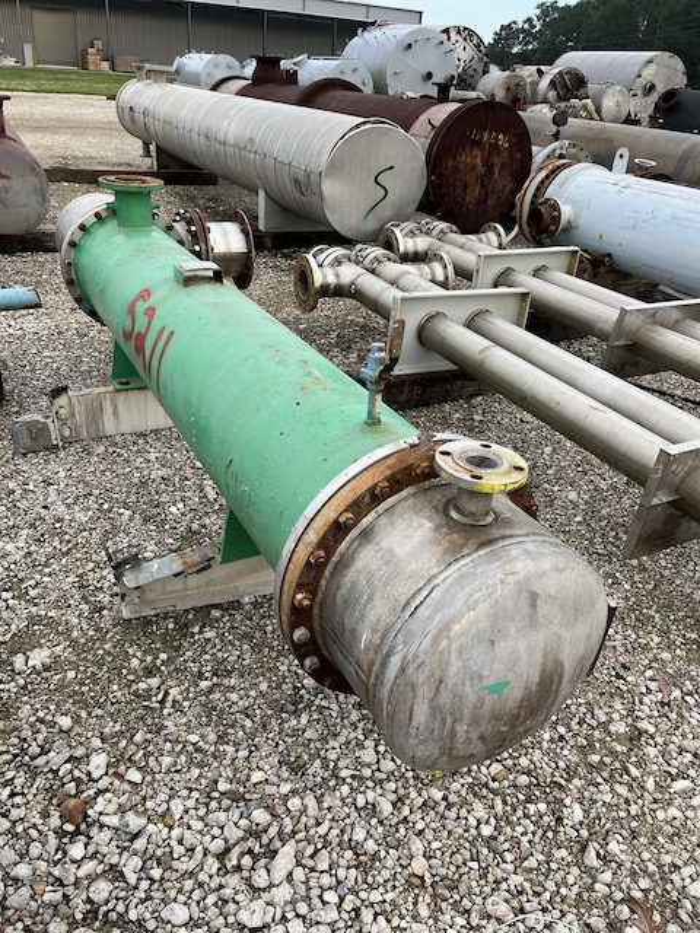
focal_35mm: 26
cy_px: 466
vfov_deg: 67.3
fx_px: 701
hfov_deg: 53.1
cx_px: 350
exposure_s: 1/339
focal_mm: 5.1
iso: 50
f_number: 1.6
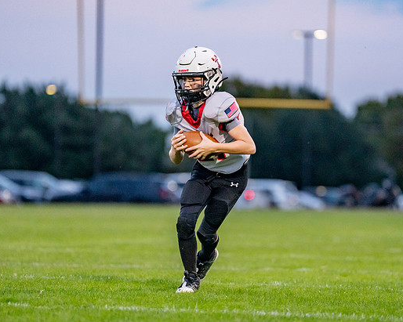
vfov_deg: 5.0
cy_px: 166
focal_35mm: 308
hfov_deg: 6.3
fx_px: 3673
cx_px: 229
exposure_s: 1/1000
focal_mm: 200
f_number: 2.8
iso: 2000
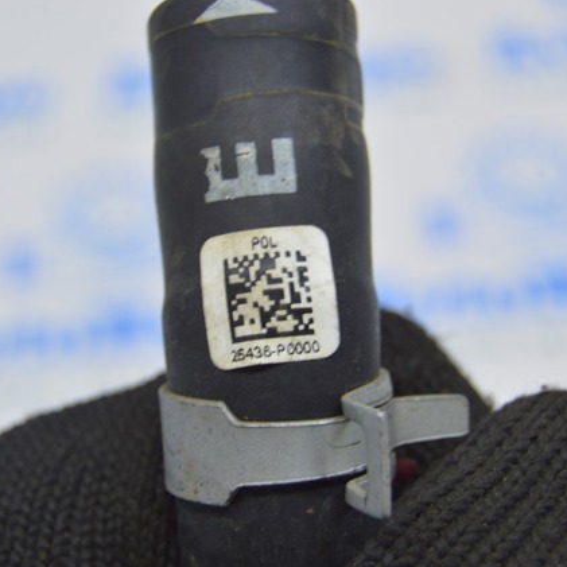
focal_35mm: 93
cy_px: 284
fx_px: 1723
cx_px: 269
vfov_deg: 18.7
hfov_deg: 18.7
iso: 400
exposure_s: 1/20
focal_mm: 48
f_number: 5.6
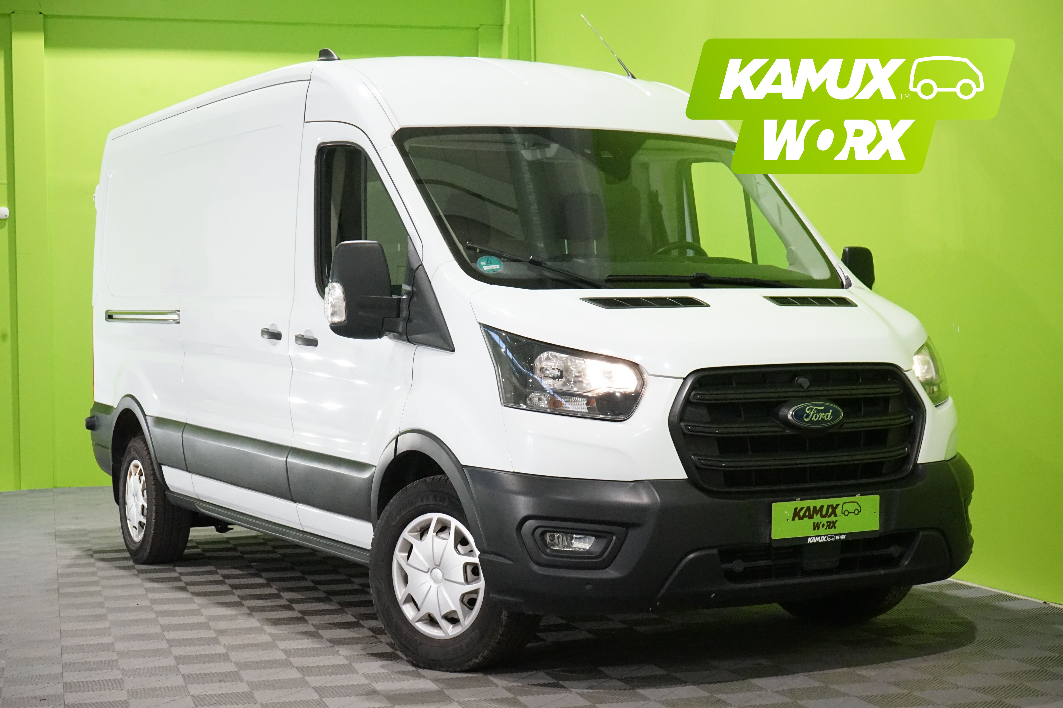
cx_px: 532
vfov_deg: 23.8
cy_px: 354
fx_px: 1683
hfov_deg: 35.1
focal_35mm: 57
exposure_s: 1/80
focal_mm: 57
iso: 6400
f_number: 10
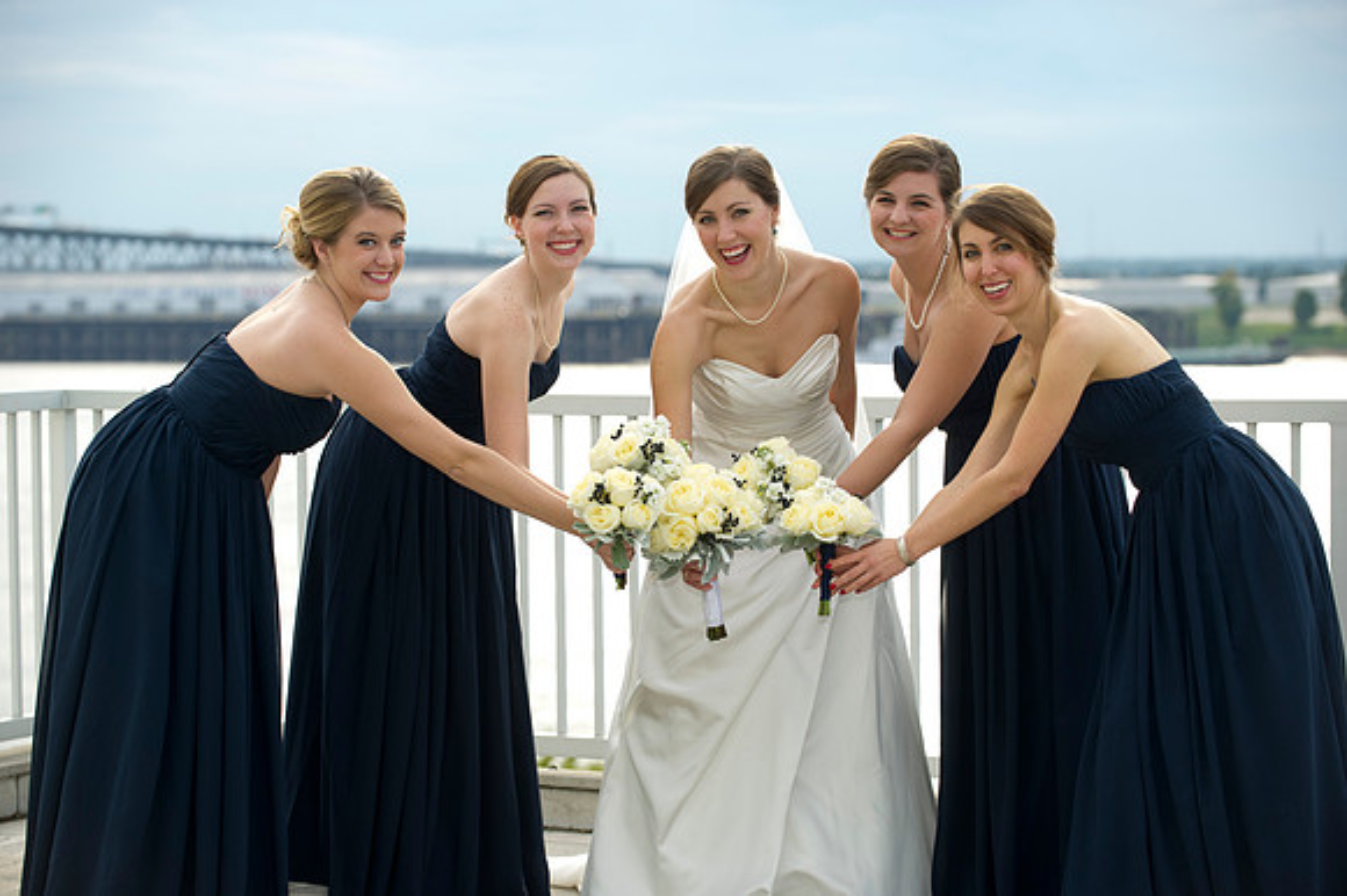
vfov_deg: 13.0
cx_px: 674
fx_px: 3926
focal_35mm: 105
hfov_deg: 19.5
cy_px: 448
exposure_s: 1/250
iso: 200
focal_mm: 105
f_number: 4
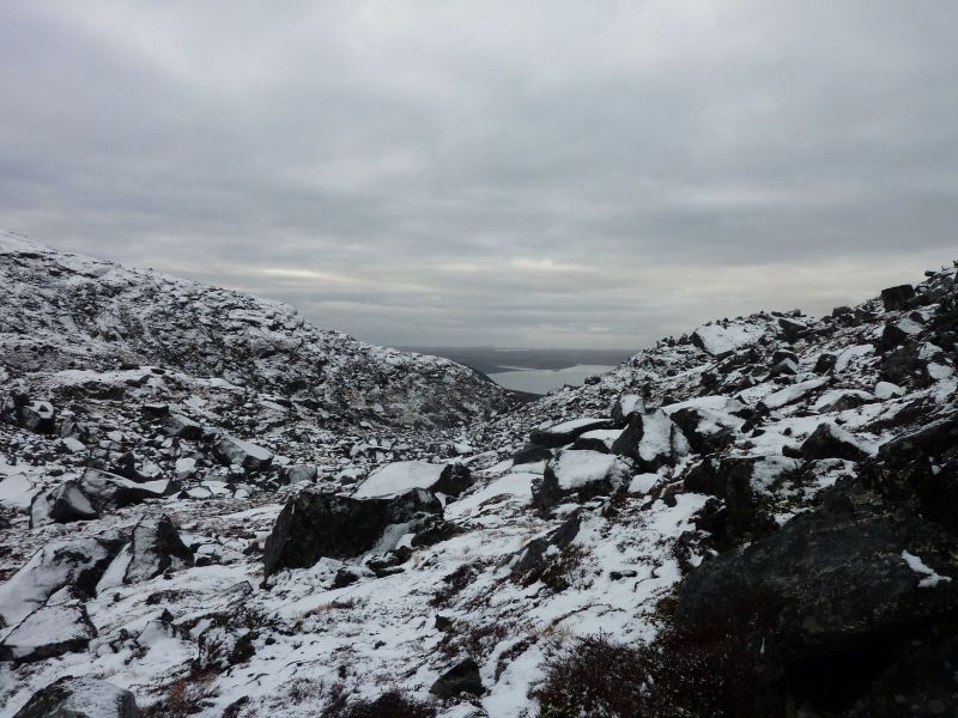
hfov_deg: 69.4
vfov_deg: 54.9
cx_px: 479
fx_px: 692
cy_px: 359
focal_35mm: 25
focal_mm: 4.1
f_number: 4
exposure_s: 1/320
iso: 80
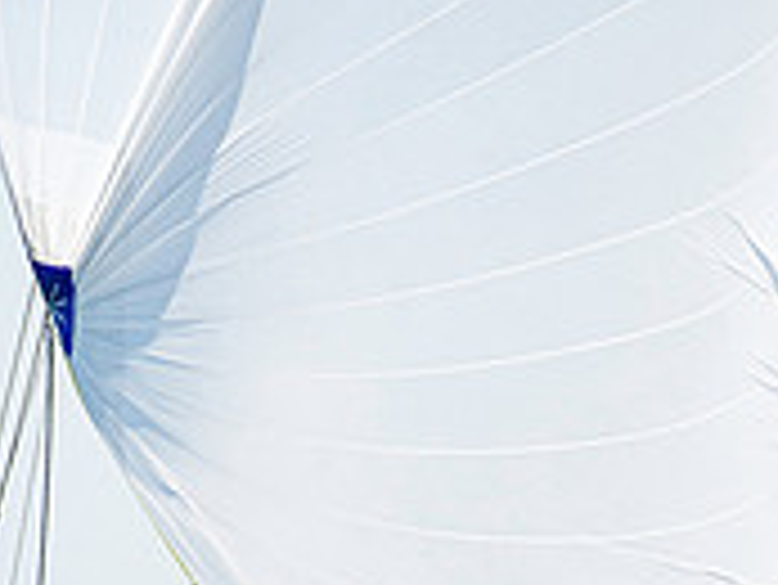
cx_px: 337
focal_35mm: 1498
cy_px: 644
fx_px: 33691
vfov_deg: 1.0
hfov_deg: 1.3
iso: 400
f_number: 5
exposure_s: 1/4000
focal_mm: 400
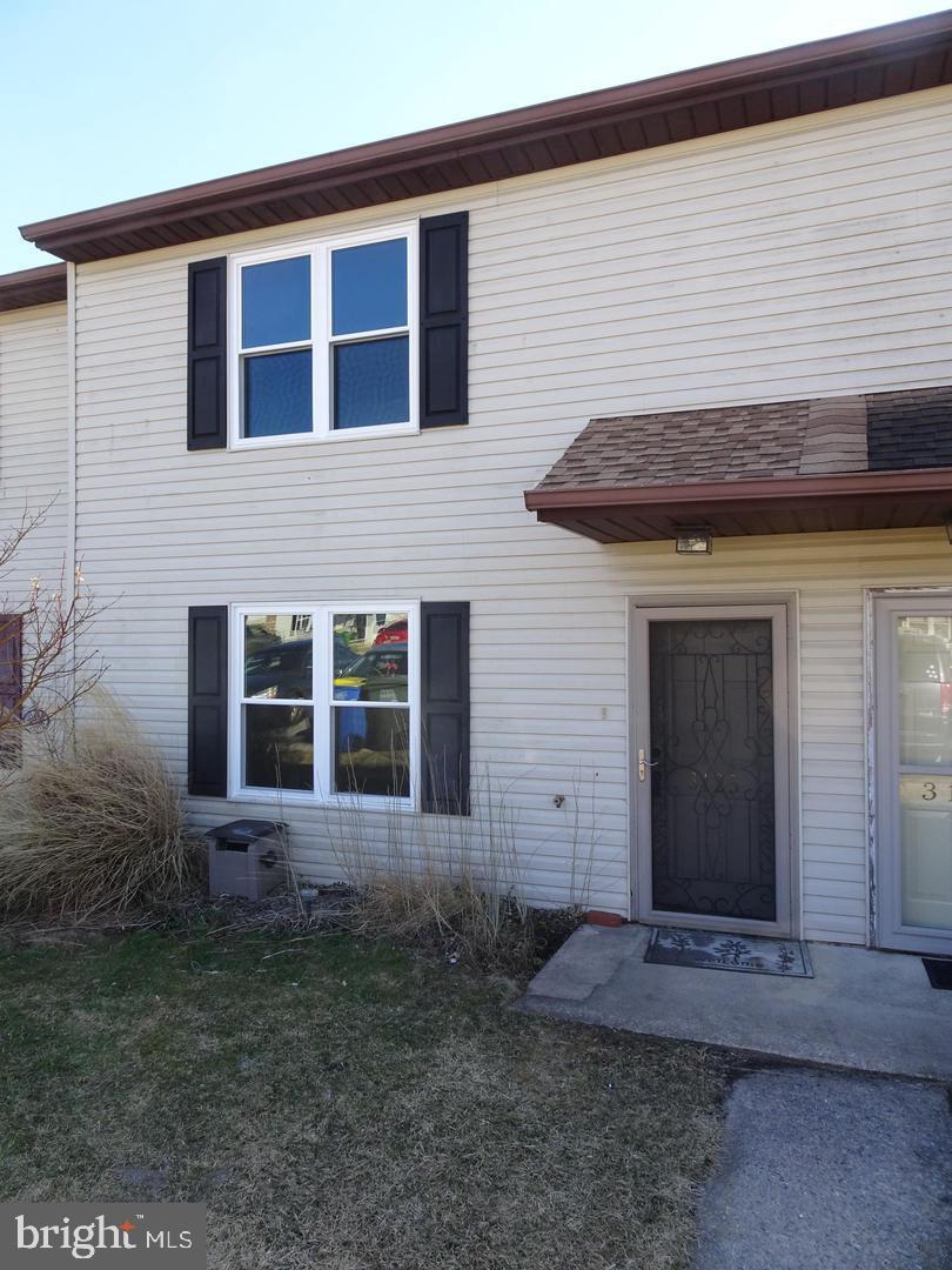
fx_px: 880
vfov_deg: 71.6
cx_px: 476
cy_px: 635
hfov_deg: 56.8
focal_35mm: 24
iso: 80
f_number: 3.5
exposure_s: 1/200
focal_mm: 4.1
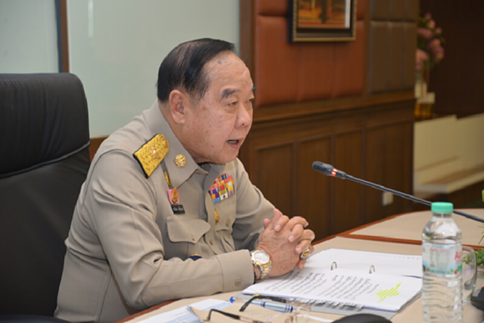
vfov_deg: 17.1
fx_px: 1076
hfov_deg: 25.4
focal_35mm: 80
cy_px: 162
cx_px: 242
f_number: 4.5
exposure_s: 1/60
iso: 800
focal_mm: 80
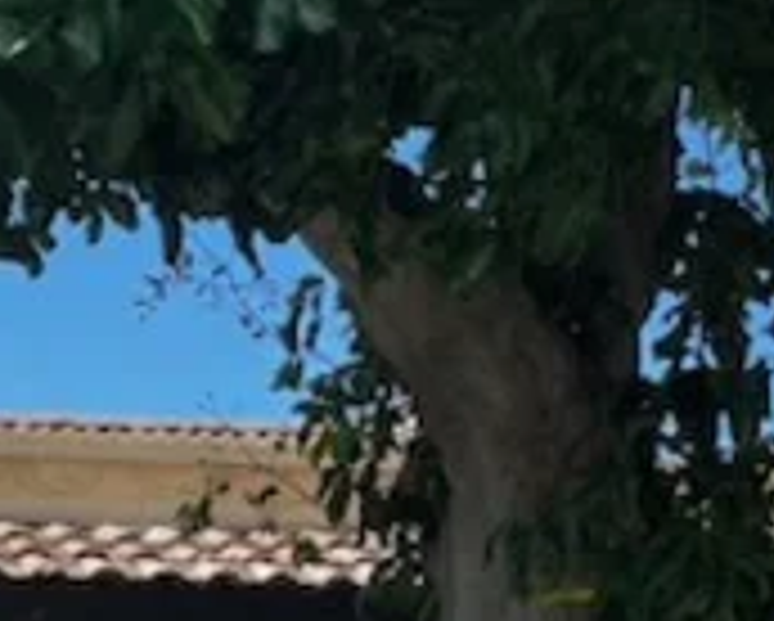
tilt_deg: +7.1
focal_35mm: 110
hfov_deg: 17.4
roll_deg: +0.3
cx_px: 218
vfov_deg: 13.7
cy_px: 716
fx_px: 2523
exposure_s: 1/756
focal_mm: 5.1
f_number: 1.6
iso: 50
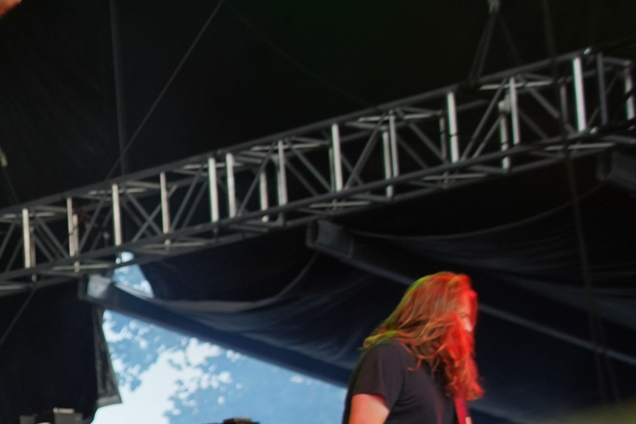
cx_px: -157
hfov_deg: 13.0
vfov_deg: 8.9
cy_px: 408
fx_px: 2703
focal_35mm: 153
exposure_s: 1/125
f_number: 4
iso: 250
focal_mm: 48
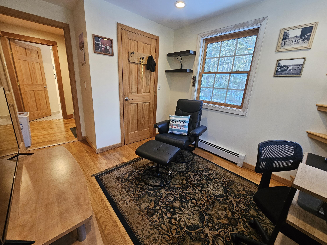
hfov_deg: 106.2
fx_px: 123
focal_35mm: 13
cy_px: 122
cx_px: 164
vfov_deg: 89.9
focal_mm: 2.2
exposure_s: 1/40
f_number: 2.2
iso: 400
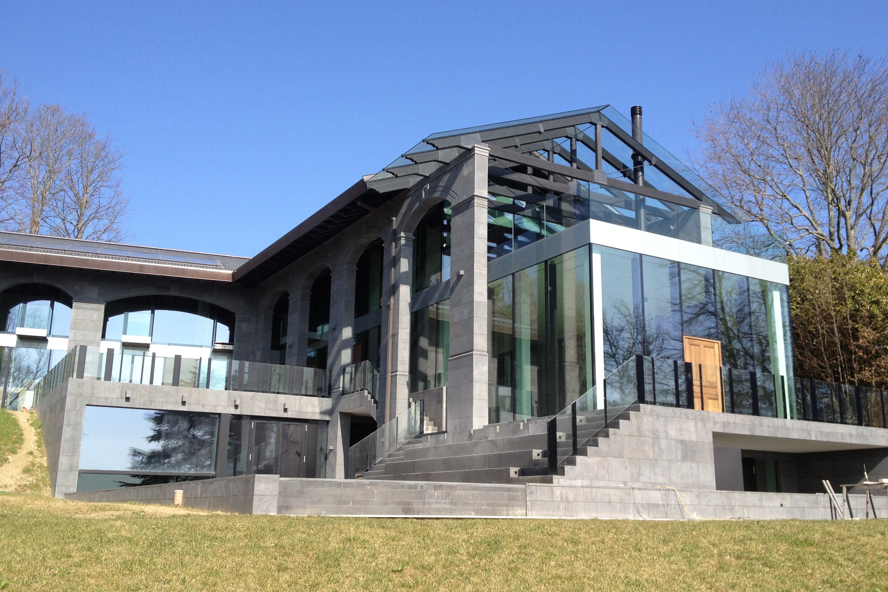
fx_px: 913
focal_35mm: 37
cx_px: 451
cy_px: 306
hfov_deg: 51.9
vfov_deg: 35.9
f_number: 2.4
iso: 64
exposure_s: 1/1004
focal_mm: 4.28
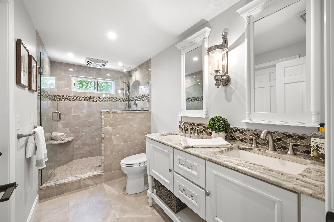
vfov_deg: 77.2
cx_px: 167
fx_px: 139
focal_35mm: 15
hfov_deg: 100.4
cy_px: 111
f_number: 7.1
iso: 250
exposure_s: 2.5
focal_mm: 15
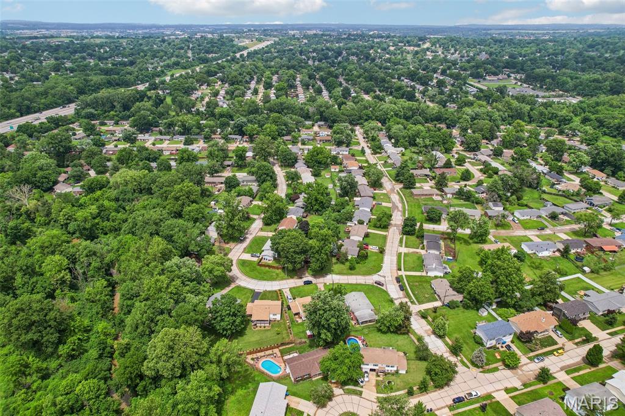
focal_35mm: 22
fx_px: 382
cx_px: 312
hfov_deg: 78.6
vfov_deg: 57.2
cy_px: 208
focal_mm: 8.4
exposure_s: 1/3000
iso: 100
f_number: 2.8
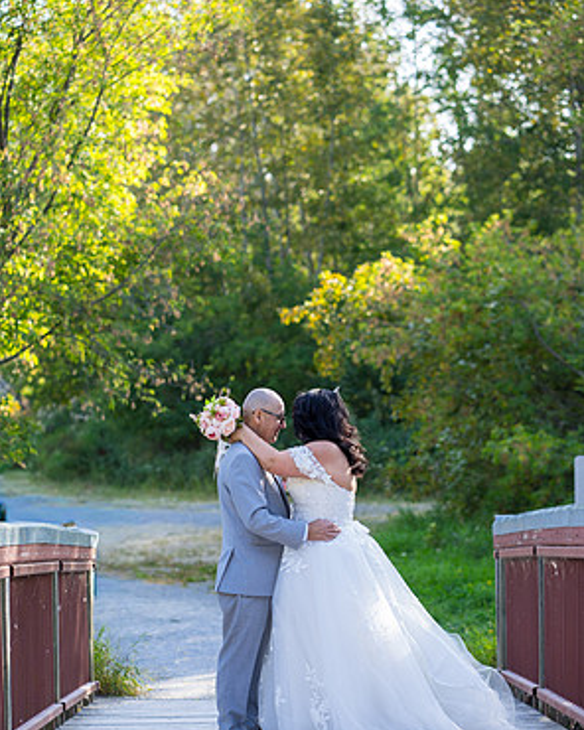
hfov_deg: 15.9
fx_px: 2096
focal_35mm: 97
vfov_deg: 19.7
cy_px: 440
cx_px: 290
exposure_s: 1/400
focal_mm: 85
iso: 250
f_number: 3.2
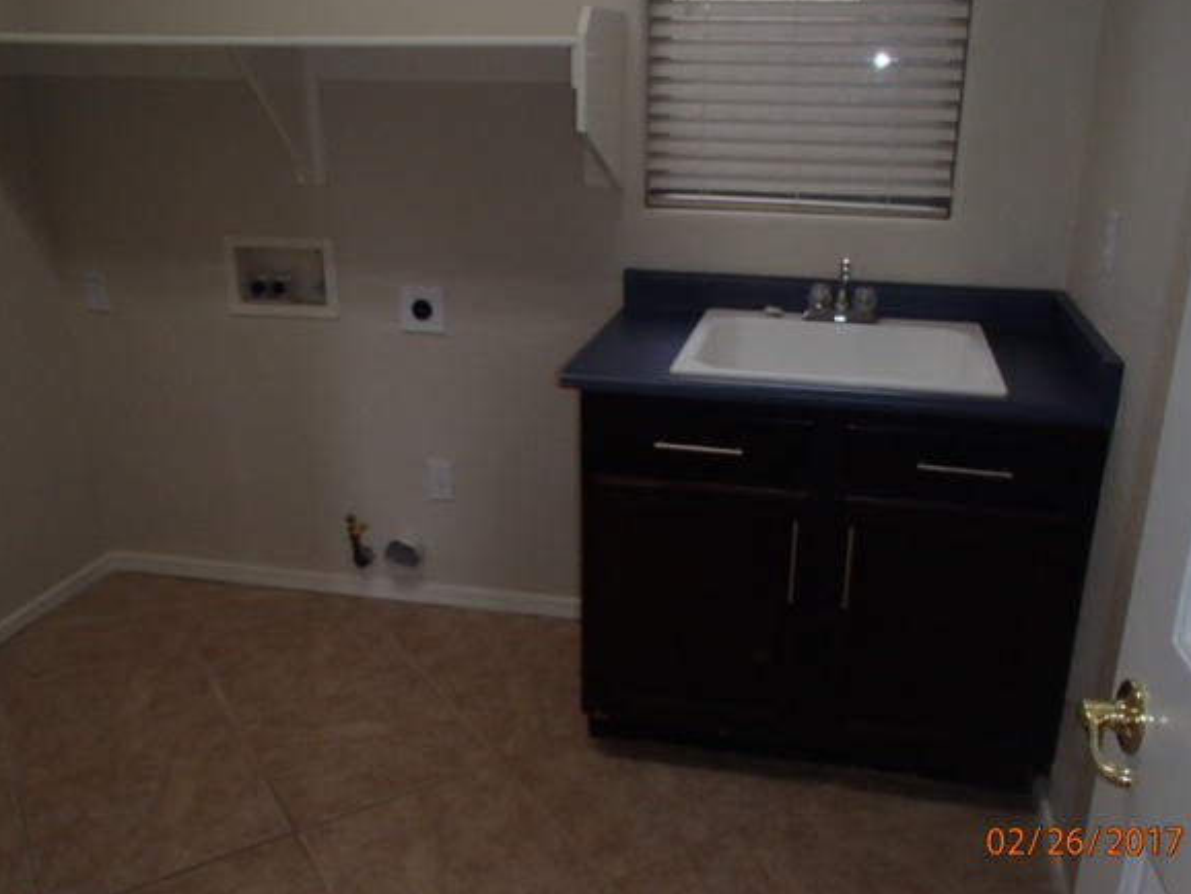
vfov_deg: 45.5
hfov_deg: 58.3
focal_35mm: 31
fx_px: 1067
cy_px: 451
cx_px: 604
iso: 200
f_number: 3.9
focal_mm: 5
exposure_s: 1/30
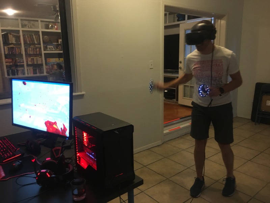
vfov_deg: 48.2
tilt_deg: -9.1
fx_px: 226
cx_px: 135
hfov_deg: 61.7
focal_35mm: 29
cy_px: 102
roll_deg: +0.8
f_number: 2.2
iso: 200
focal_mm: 4.15
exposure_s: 1/24
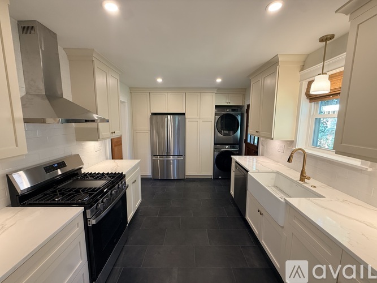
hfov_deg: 102.1
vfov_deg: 85.7
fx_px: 152
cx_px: 188
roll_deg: -0.3
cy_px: 142
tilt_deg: -7.6
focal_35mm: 14
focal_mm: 2.22
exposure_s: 1/60
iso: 200
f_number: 2.2
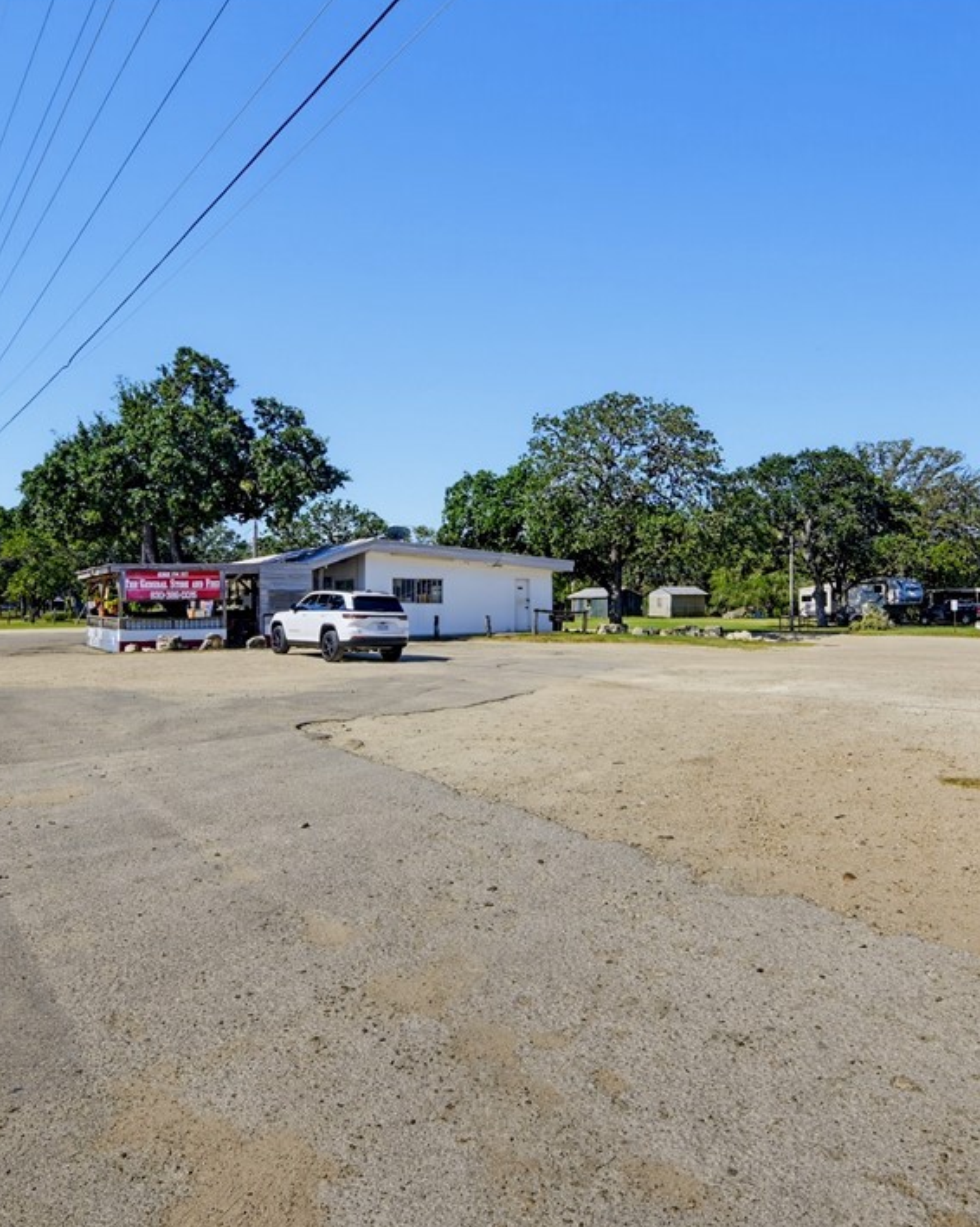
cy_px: 615
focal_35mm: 23
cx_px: 506
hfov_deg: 60.8
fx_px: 834
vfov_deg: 72.6
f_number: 7.1
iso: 100
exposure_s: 1/1000
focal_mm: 11
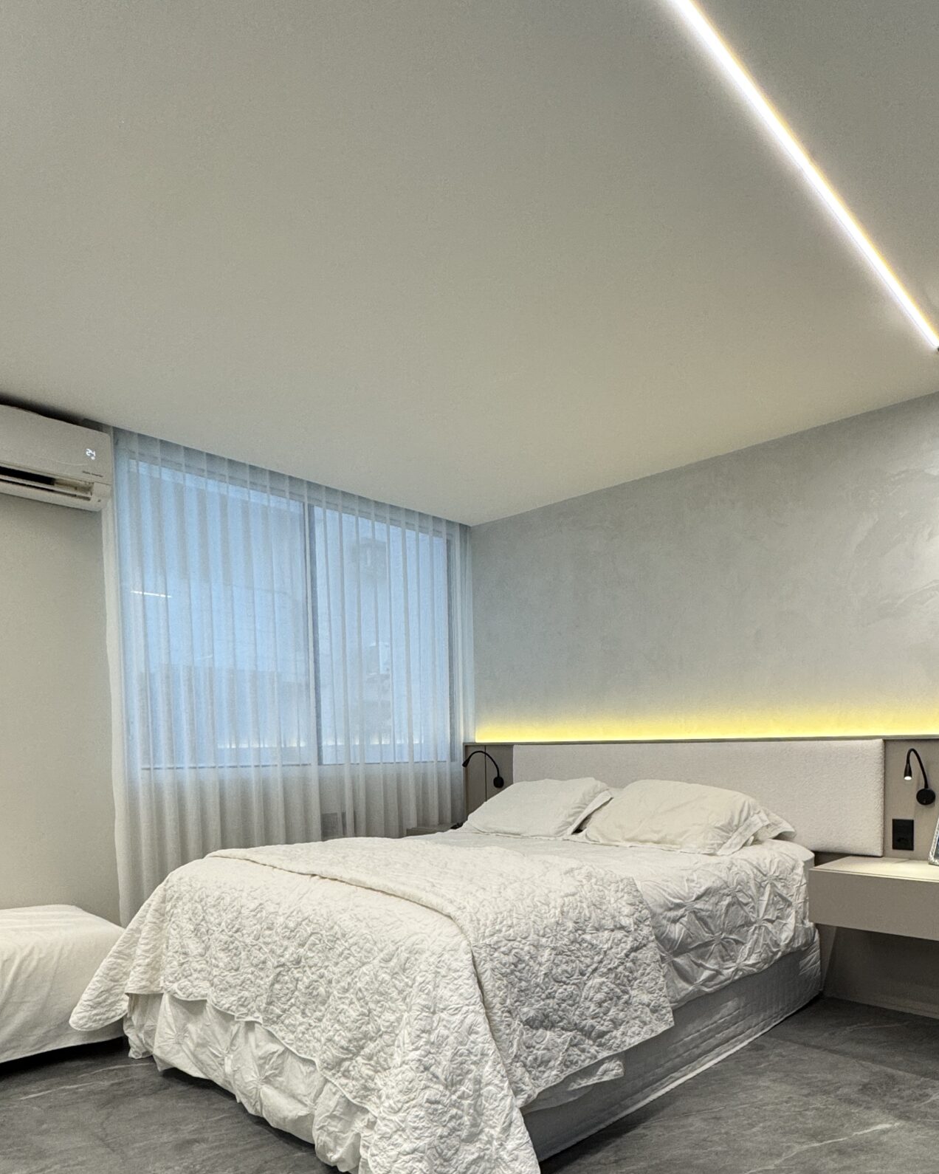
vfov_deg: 72.6
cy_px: 792
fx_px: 764
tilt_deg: -2.4
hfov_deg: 61.8
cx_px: 614
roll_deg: +0.0
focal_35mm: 22
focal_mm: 2.22
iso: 125
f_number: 2.2
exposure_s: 1/120
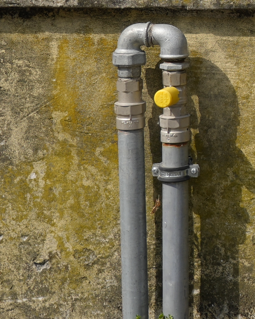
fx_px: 2227
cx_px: 752
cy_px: -116
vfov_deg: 8.1
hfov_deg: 6.1
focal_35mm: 236
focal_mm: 41
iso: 100
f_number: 4.5
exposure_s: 1/1000
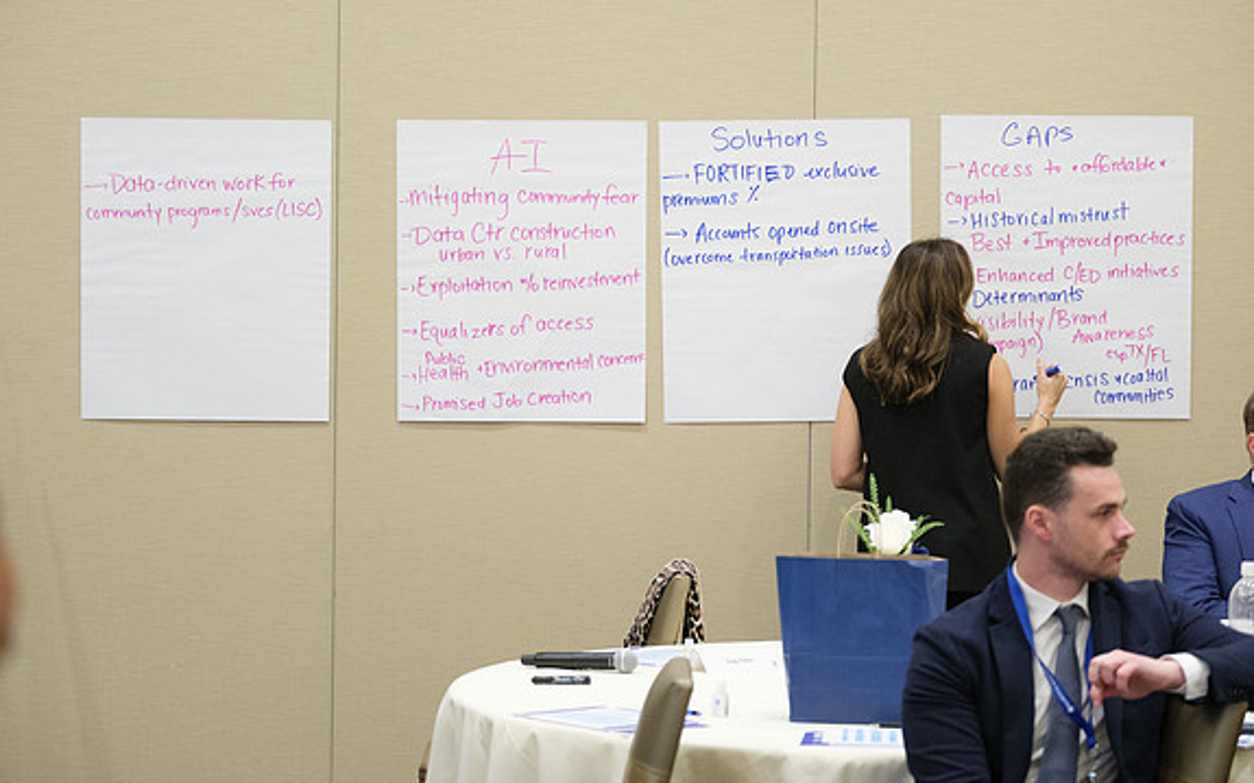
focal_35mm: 110
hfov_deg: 18.9
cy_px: 383
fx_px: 3758
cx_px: 624
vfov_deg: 11.9
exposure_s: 1/160
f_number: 2.8
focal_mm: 71.5
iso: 3200
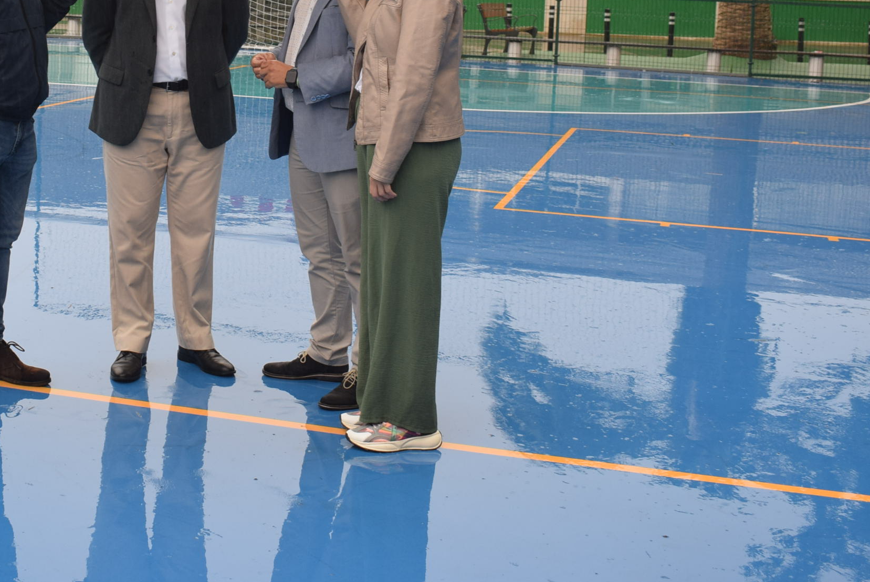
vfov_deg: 20.6
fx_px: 1572
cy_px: 68
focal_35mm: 65
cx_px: 202
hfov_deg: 30.3
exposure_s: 1/125
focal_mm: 24
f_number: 5.6
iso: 400
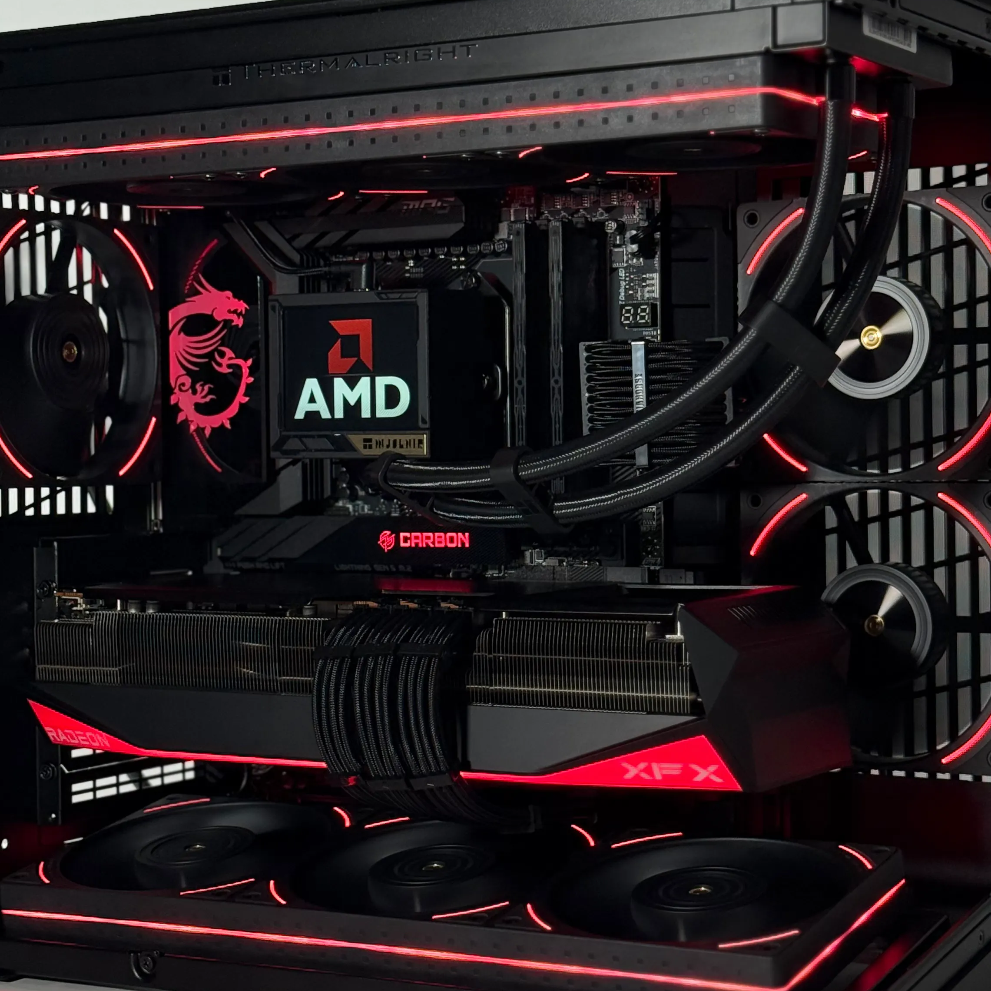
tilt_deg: -0.5
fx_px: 2429
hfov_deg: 23.1
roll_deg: -1.1
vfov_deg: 23.1
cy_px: 487
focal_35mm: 75
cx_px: 521
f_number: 1.78
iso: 250
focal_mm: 6.76
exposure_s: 1/60
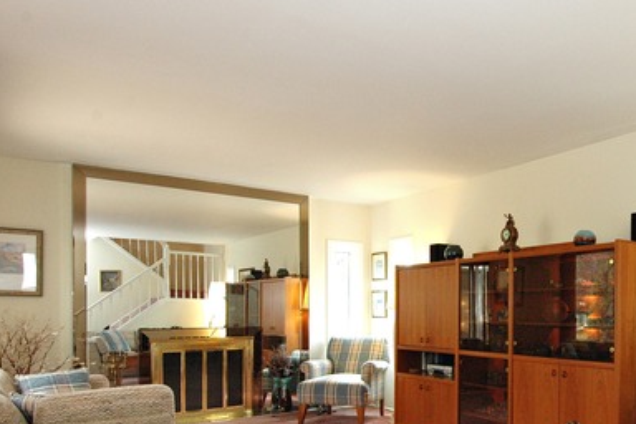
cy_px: 313
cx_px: 487
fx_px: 530
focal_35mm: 30
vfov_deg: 42.4
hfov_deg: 58.3
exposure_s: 1/30
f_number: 8
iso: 800
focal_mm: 12
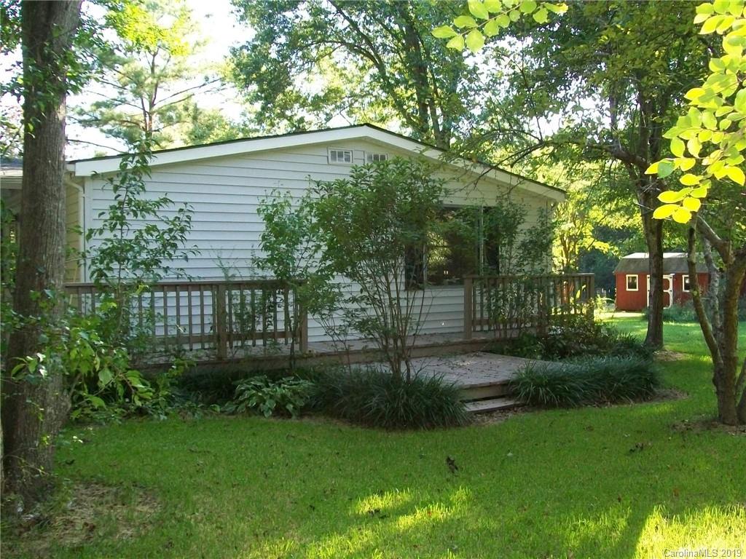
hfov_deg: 51.4
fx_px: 776
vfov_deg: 39.7
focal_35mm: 36
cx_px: 373
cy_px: 280
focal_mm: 6
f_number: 2.7
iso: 160
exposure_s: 1/160
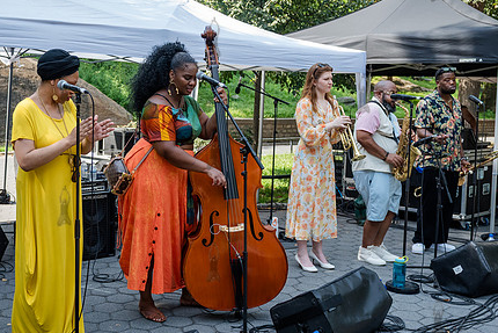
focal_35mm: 48
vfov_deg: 28.1
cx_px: 171
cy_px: 141
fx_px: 664
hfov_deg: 40.7
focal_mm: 31
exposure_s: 1/1000
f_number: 3.5
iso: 500
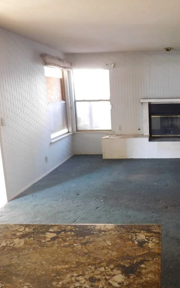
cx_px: 155
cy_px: 145
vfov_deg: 58.1
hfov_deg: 36.4
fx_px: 259
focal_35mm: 33
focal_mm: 4
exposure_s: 1/25
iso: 400
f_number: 3
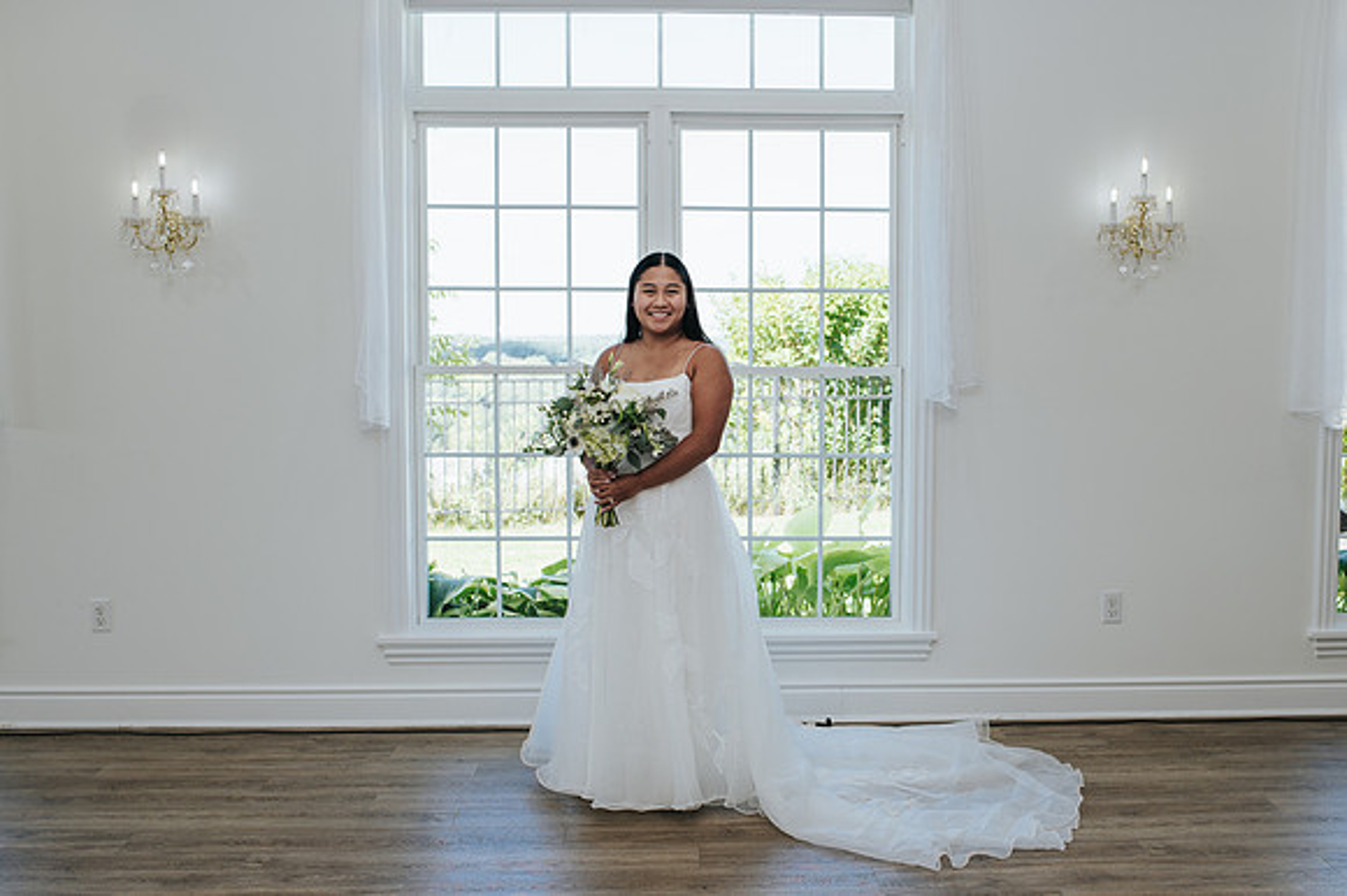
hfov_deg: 45.6
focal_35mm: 43
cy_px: 518
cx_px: 758
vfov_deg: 31.3
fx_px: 1597
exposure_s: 1/200
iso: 100
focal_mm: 35
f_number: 3.5
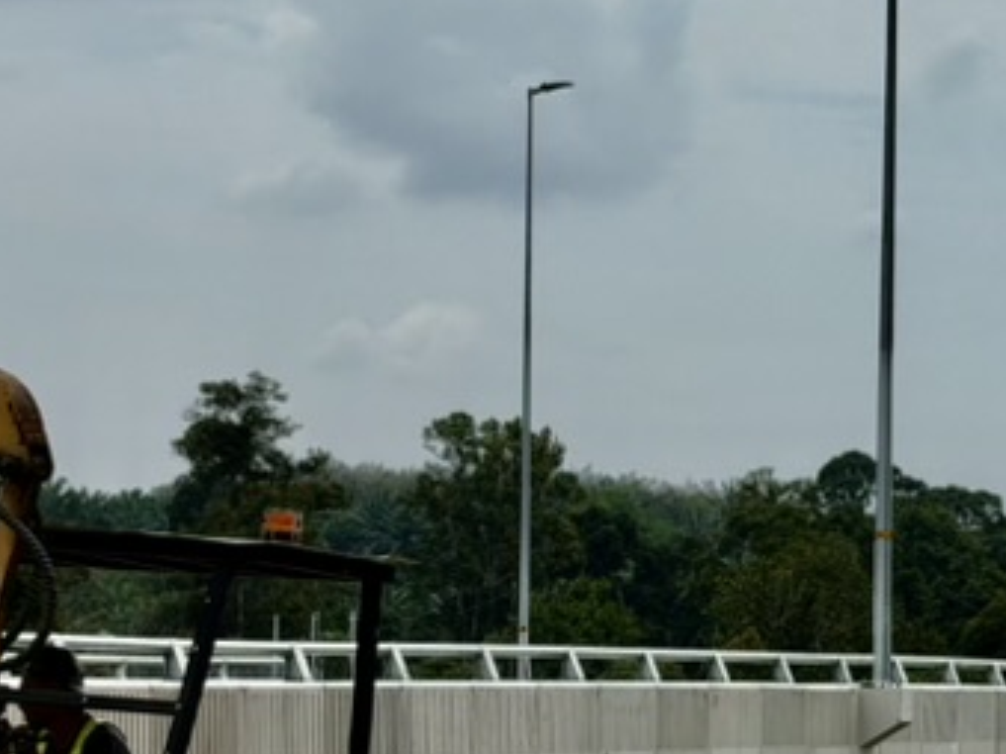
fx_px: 4212
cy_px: 579
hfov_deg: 13.6
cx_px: 531
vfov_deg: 10.2
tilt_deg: +0.8
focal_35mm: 145
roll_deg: -0.4
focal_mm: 6.76
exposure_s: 1/11364
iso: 80
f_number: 1.78
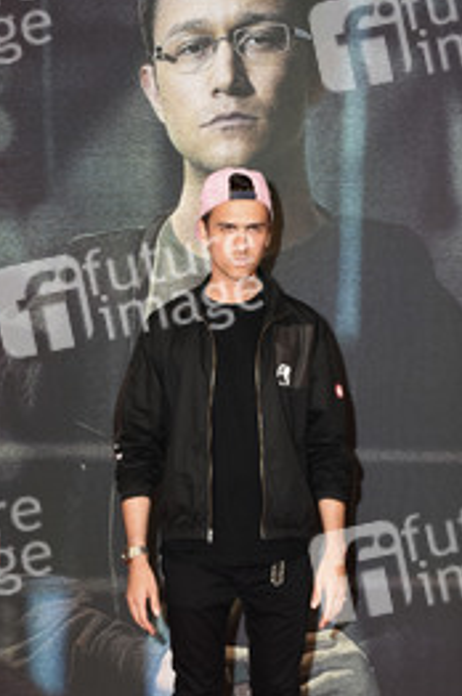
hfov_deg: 24.5
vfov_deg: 36.1
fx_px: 1061
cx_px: 204
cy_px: 428
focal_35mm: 55
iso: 400
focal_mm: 24
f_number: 5.6
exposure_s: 1/125
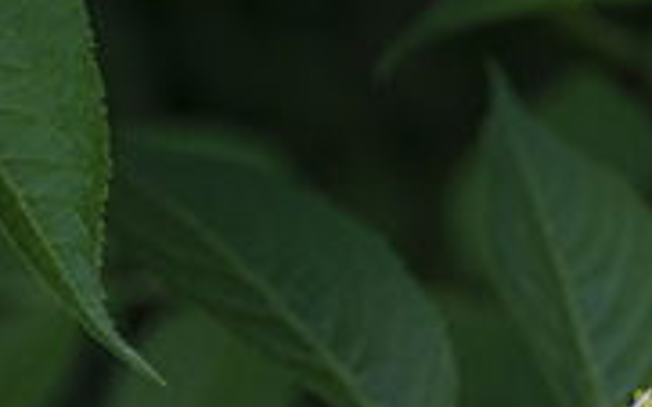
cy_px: 679
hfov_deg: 7.2
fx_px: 5063
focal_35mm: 285
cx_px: 1182
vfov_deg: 4.6
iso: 400
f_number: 8
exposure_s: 1/250
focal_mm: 70
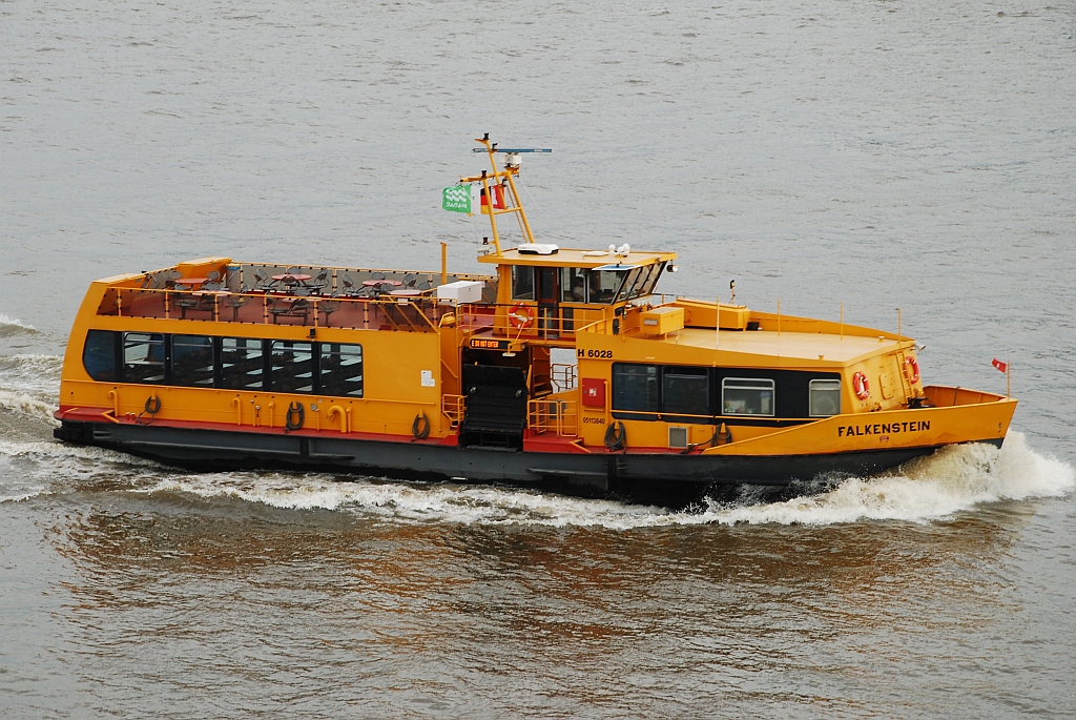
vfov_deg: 9.7
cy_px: 360
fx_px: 4263
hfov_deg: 14.4
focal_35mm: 142
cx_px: 538
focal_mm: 95
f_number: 6.3
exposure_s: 1/125
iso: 200
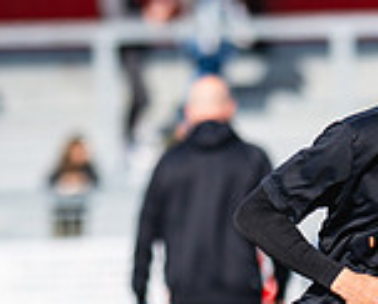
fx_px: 9443
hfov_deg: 2.3
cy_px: 374
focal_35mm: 843
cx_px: 389
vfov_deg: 1.8
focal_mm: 135
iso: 100
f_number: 1.8
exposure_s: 1/3200
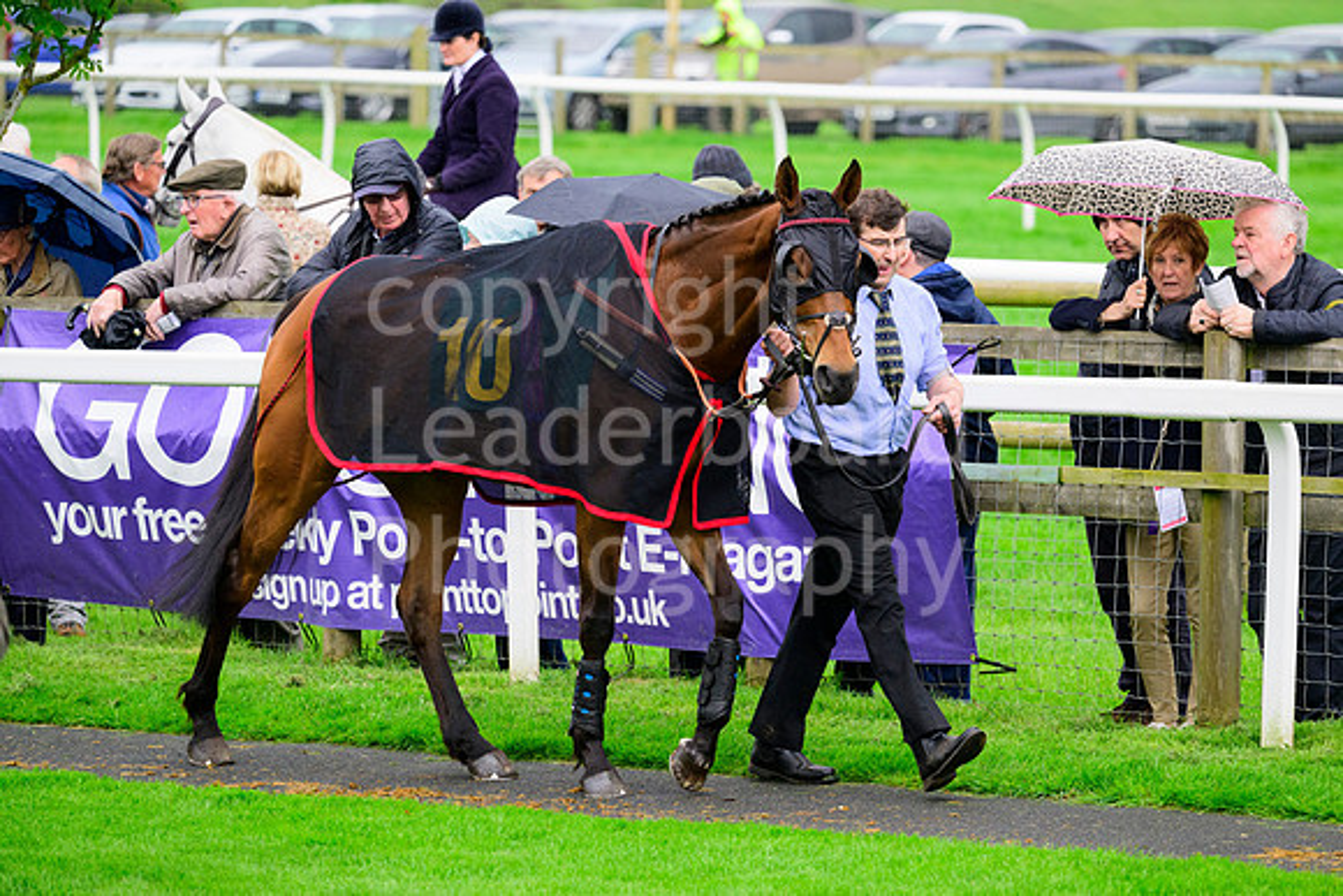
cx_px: 672
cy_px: 448
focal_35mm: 230
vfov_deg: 6.0
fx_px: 8582
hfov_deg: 8.9
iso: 2000
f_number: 5.6
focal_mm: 230
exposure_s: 1/1250
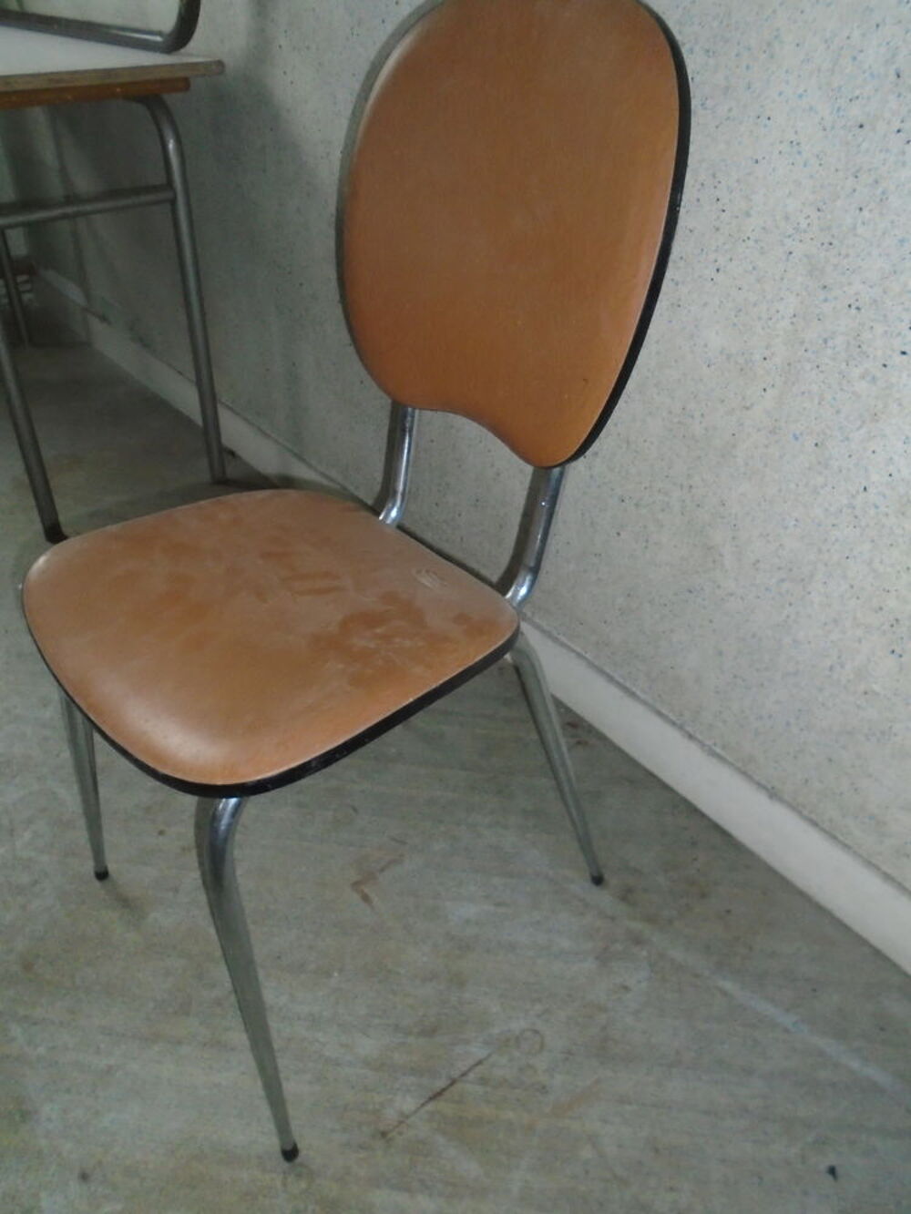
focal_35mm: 26
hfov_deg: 53.1
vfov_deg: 67.3
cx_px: 456
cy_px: 607
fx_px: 912
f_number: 8
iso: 400
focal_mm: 4.6
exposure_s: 1/30
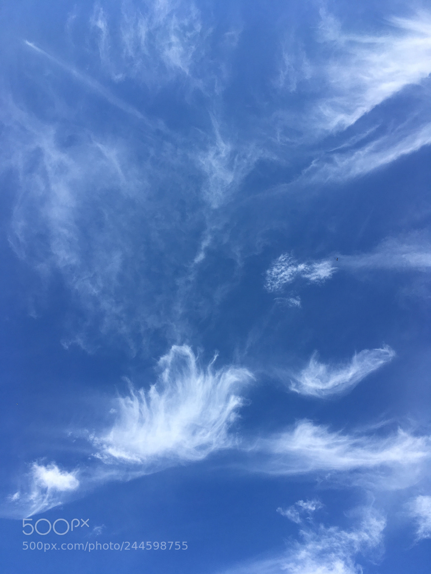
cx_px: 216
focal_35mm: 29
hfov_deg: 48.2
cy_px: 287
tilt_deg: +65.7
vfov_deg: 61.7
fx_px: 481
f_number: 2.2
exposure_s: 1/1538
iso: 25
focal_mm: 4.15
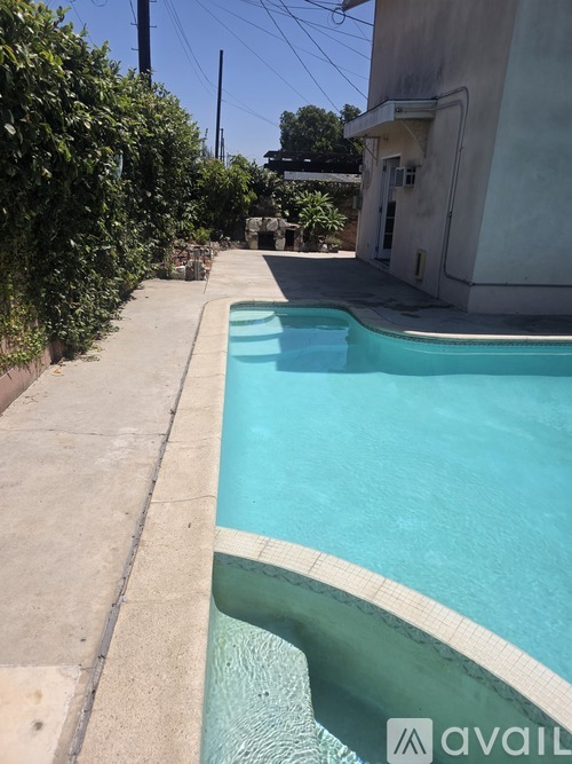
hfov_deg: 58.9
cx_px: 286
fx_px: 507
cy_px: 382
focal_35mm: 23
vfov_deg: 73.9
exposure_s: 1/7944
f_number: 1.7
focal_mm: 6.3
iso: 80
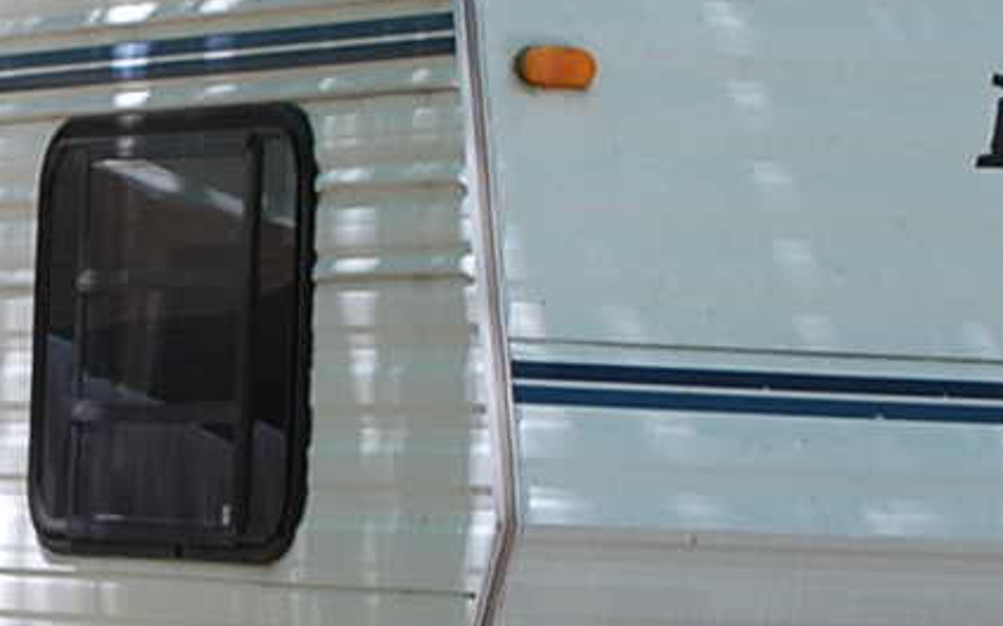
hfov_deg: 6.6
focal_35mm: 315
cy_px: 875
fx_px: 8616
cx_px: -593
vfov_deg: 4.1
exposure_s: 1/125
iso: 200
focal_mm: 45
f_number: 5.6
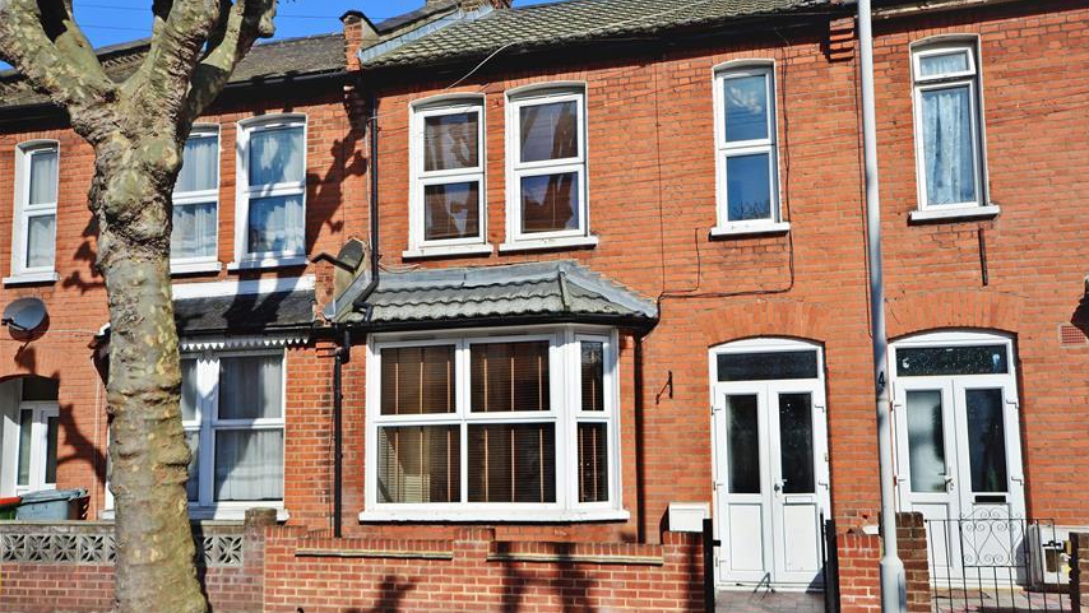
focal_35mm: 32
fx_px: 924
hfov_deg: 61.0
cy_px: 325
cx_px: 553
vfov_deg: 36.7
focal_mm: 20
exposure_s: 1/1600
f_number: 9
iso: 400
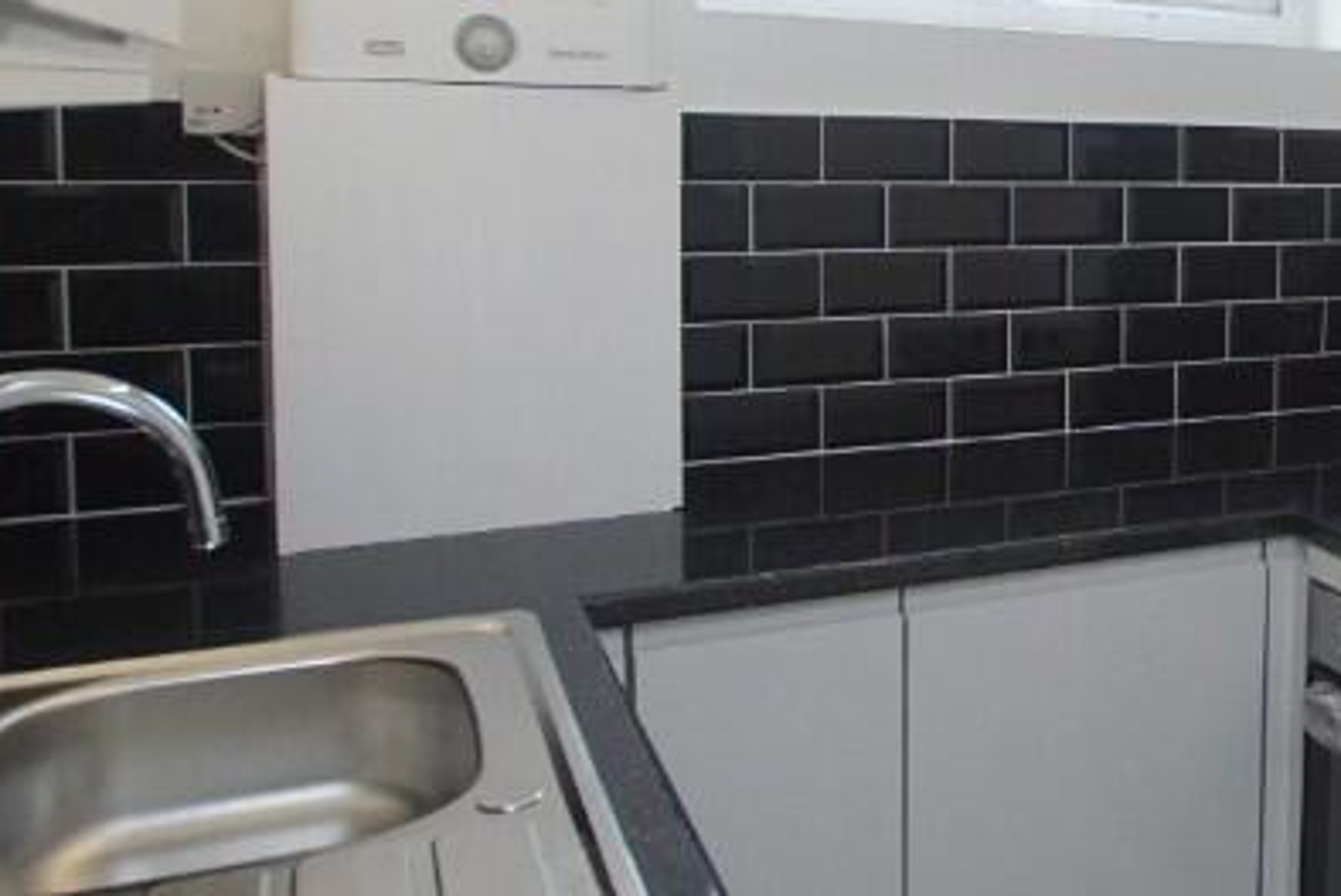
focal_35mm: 39
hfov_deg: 42.9
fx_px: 1453
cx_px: 1331
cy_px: 424
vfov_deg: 34.2
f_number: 4
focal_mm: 10
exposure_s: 1/160
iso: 1600
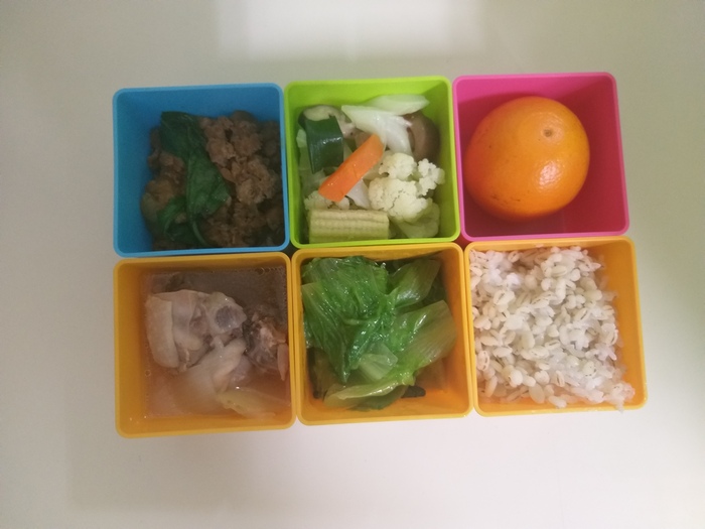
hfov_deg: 67.3
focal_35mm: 26
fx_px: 530
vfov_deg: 53.1
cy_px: 264
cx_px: 352
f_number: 1.7
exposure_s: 1/24
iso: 320
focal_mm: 3.93
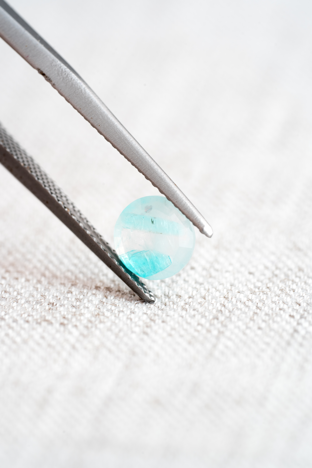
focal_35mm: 90
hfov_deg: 15.2
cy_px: 234
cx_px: 156
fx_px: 1170
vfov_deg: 22.6
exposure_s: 1/6
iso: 100
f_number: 8
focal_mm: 90
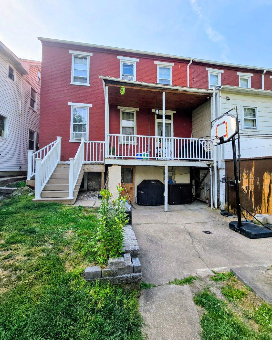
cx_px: 134
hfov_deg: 88.0
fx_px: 141
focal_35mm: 14
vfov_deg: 100.7
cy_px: 166
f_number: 2.2
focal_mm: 2.2
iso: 50
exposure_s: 1/681
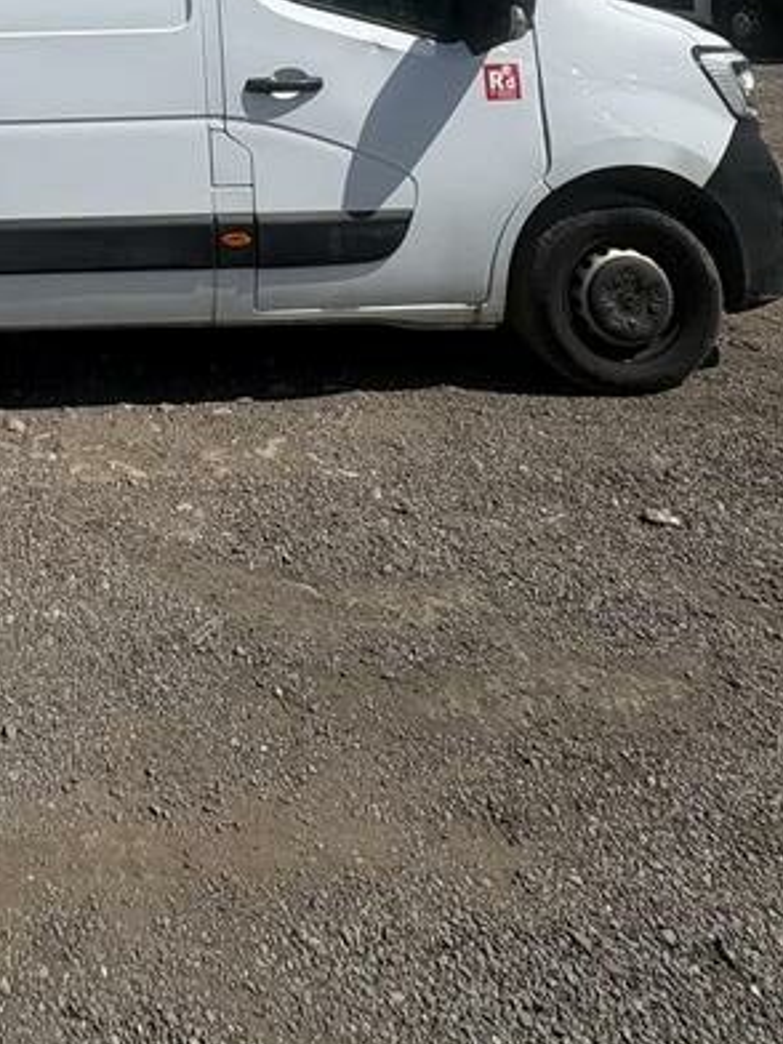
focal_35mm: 32
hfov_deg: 37.4
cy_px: -115
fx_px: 965
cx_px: -67
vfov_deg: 43.4
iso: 50
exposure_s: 1/4630
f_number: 2.2
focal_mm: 2.22
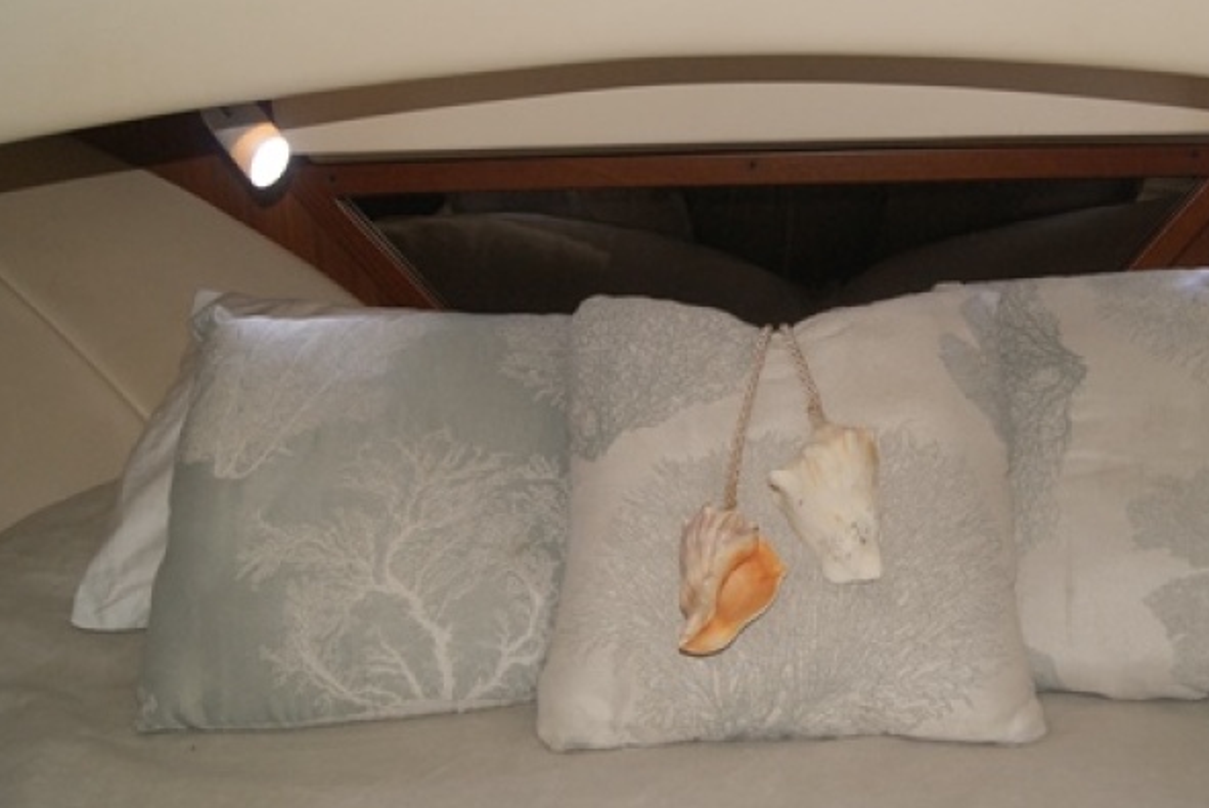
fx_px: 1378
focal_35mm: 41
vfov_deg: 32.3
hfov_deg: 47.2
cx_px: 705
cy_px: 250
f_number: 5.6
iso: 400
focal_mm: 18
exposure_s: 1/60
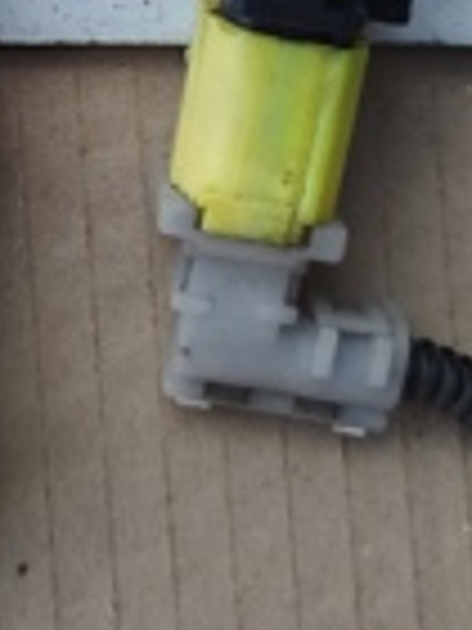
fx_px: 1491
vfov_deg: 21.7
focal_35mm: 82
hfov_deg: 17.4
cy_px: -166
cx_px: -36
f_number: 1.7
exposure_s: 1/239
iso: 50
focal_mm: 5.31
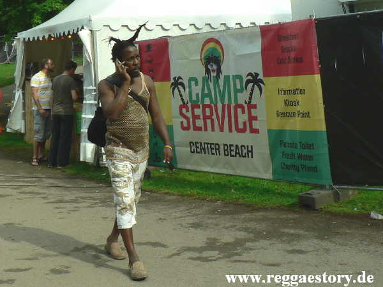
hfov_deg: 52.6
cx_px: 192
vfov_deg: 40.7
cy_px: 144
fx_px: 387
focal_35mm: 35
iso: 64
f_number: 4
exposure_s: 1/400
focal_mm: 6
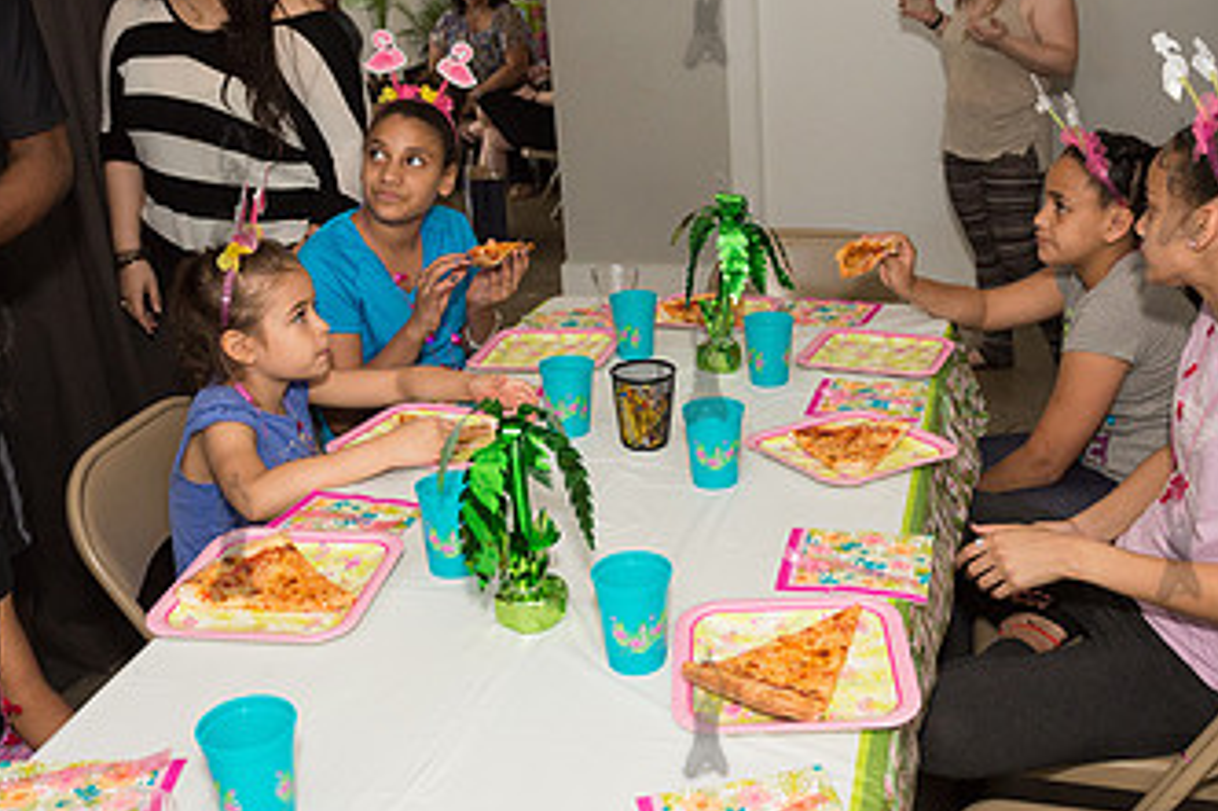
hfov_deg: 46.3
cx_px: 704
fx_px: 1420
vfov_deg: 31.8
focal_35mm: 42
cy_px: 358
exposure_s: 1/640
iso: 1600
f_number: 4
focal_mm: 24
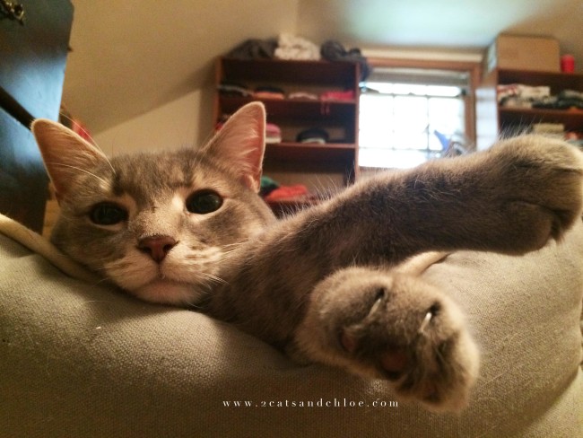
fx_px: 489
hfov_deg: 61.6
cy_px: 219
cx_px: 292
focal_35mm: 29
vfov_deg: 48.3
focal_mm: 4.15
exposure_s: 1/15
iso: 400
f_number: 2.2
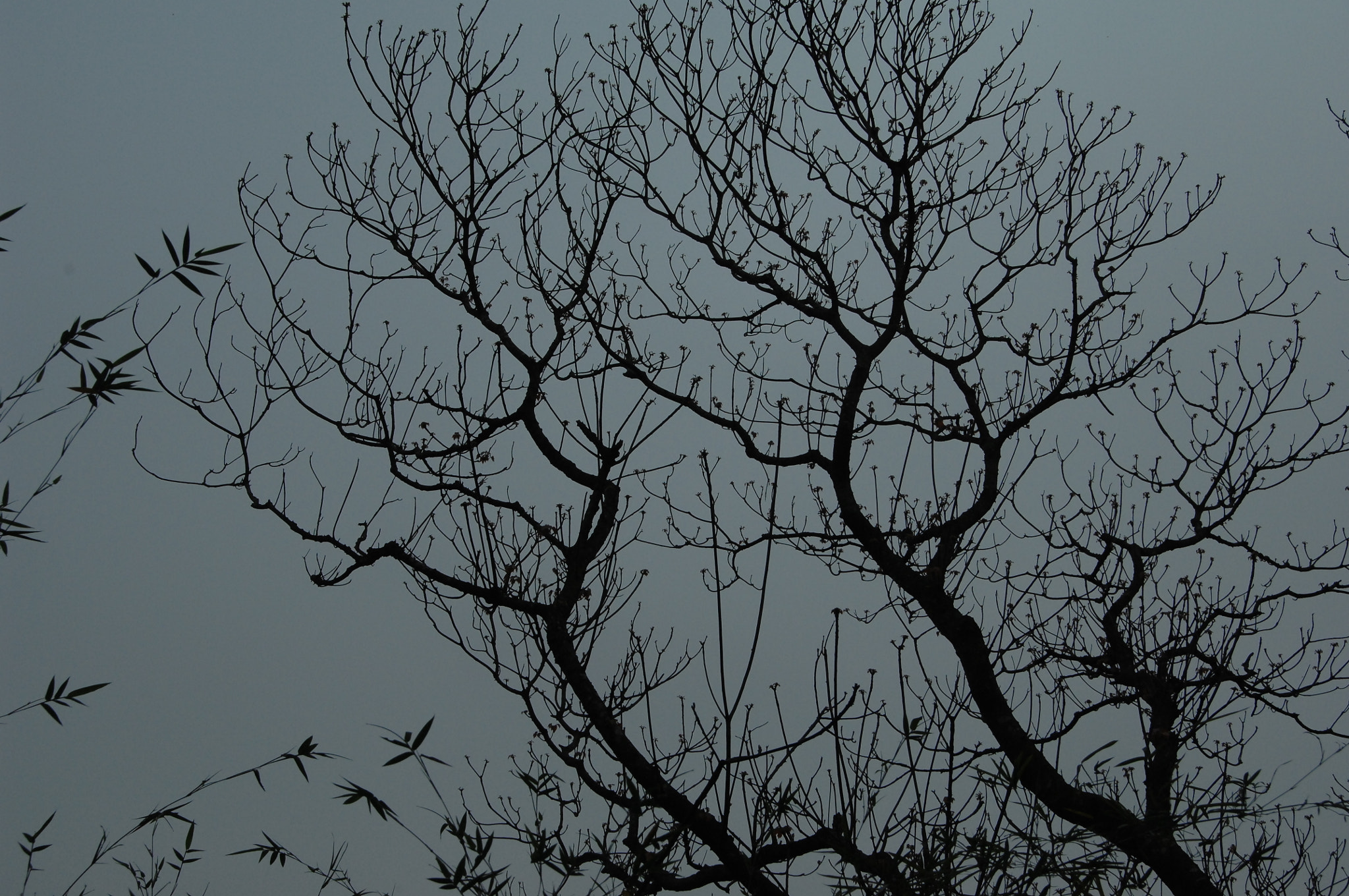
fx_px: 2695
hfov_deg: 28.1
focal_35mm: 72
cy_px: 448
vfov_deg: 18.9
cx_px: 674
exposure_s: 1/250
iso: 400
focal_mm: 48
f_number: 11
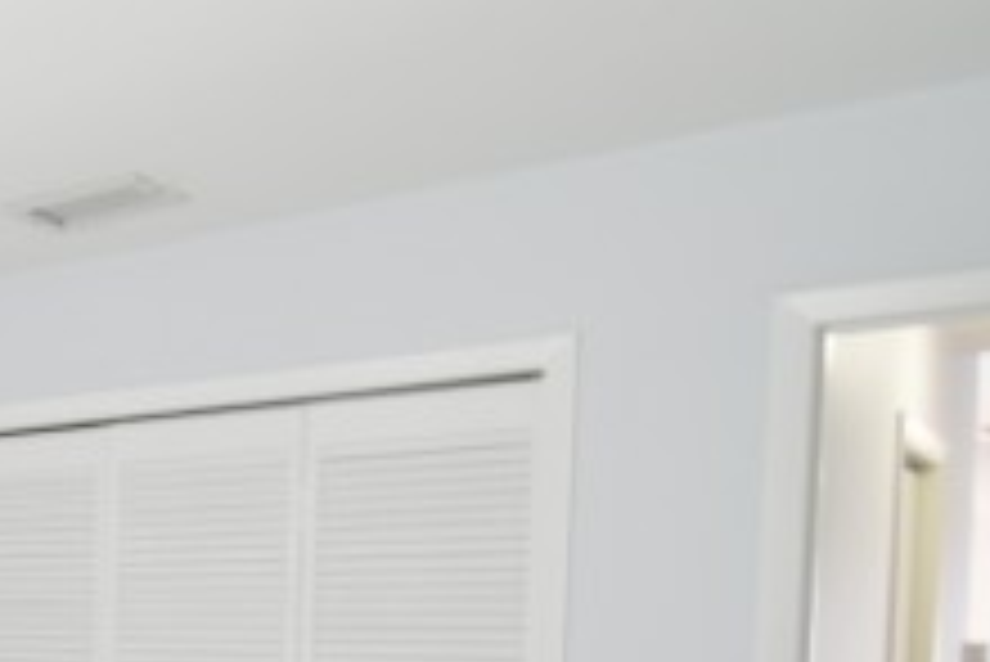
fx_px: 1348
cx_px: -261
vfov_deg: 26.0
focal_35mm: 49
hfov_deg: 31.9
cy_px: 676
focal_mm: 10
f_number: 3.5
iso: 800
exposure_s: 1/60
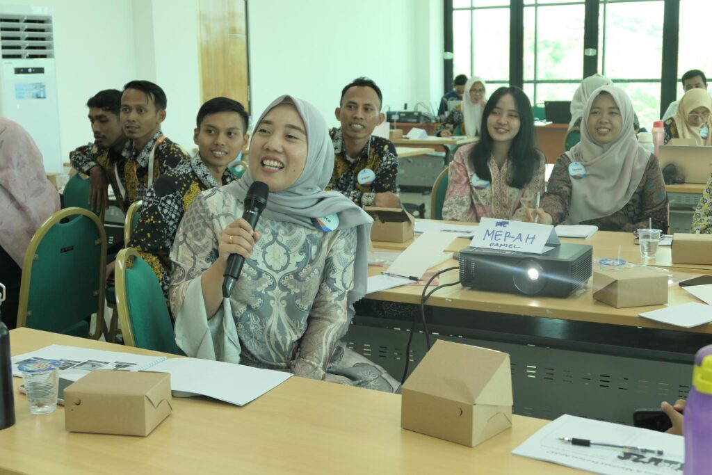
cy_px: 238
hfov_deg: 40.3
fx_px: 969
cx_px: 356
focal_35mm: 49
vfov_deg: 27.5
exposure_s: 1/100
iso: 200
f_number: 2.8
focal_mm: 18
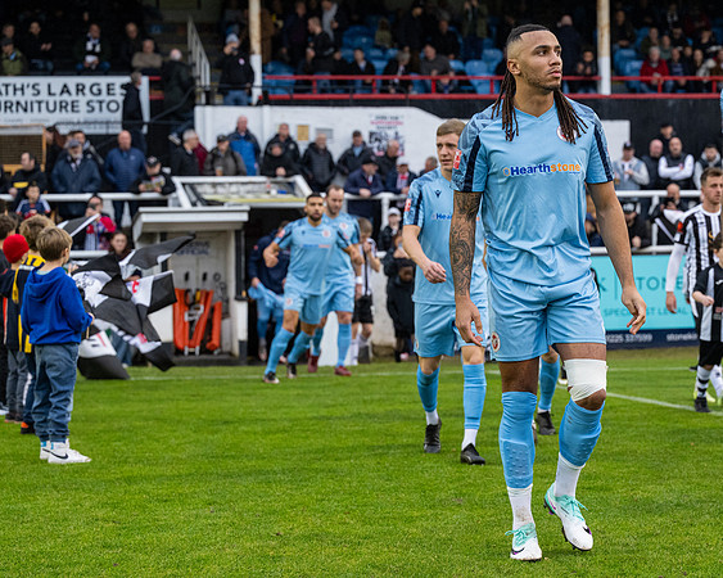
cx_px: 502
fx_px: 1980
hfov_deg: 20.6
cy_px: 325
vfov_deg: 16.6
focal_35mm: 93
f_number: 4
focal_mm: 70
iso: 2000
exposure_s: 1/500
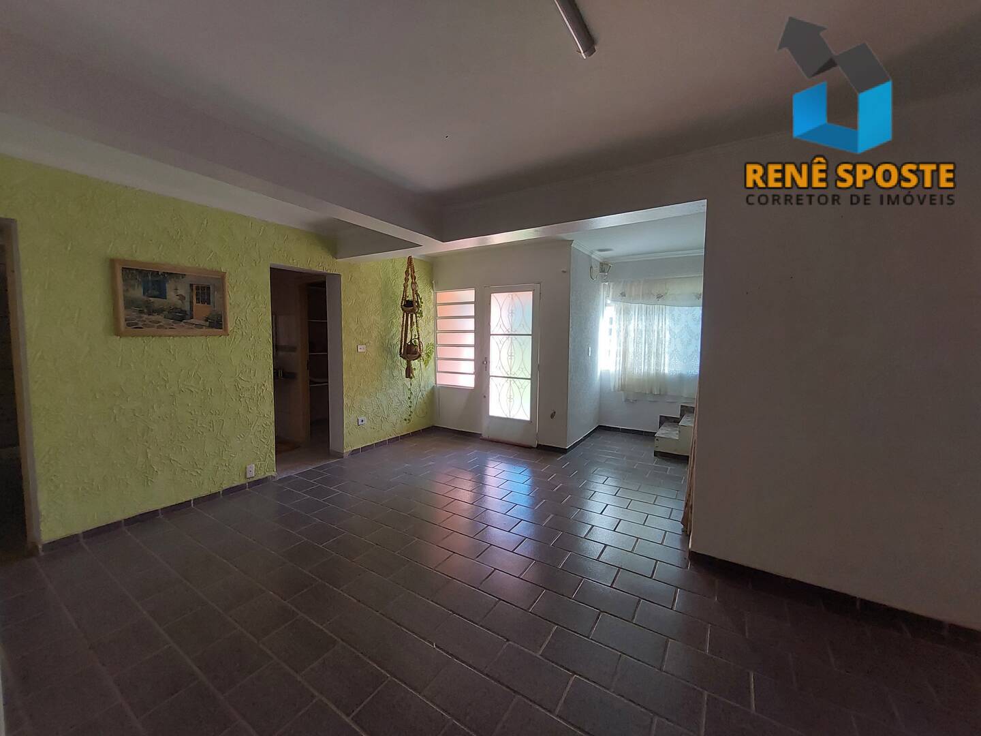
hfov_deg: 106.2
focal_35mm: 13
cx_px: 490
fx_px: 368
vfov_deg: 89.9
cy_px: 368
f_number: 2.2
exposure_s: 1/60
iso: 100
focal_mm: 1.74
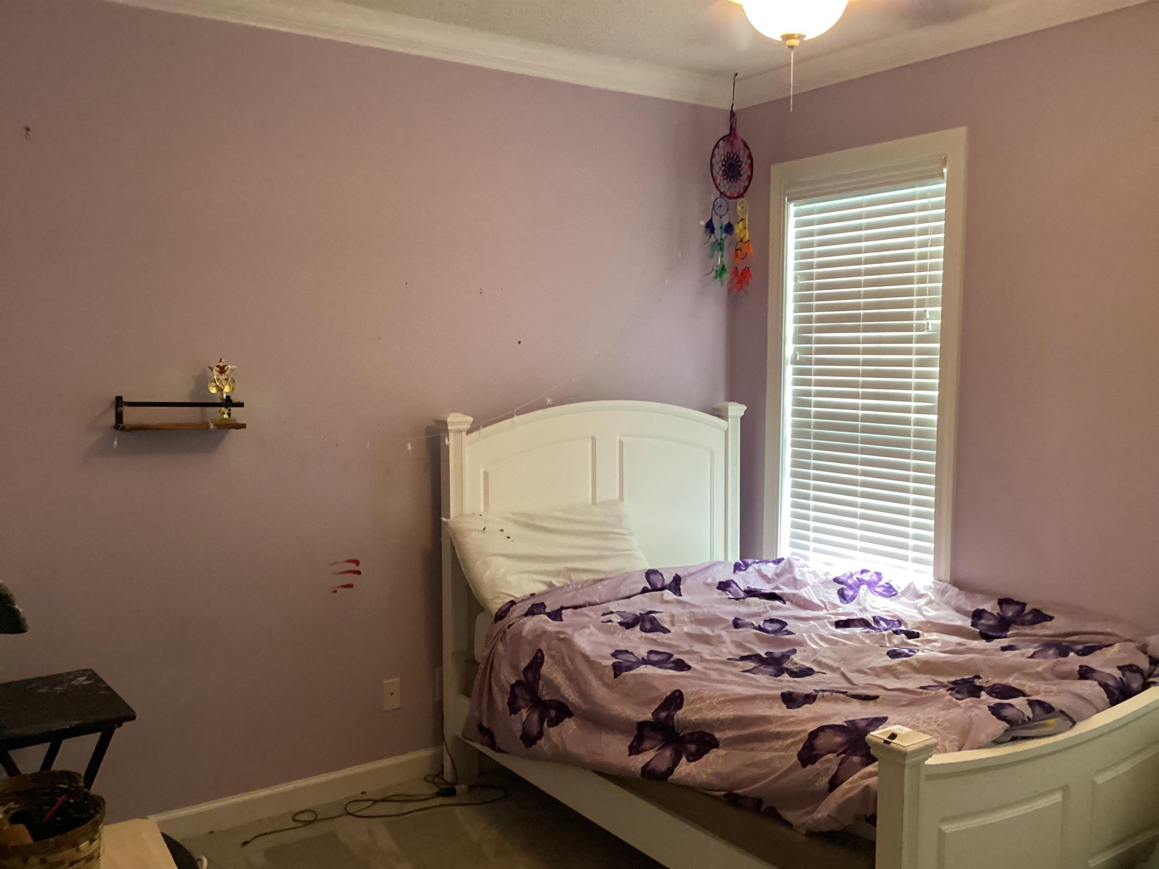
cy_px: 434
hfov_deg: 58.4
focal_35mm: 31
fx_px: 1038
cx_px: 580
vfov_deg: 45.4
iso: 320
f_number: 2.4
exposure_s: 1/40
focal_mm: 3.3
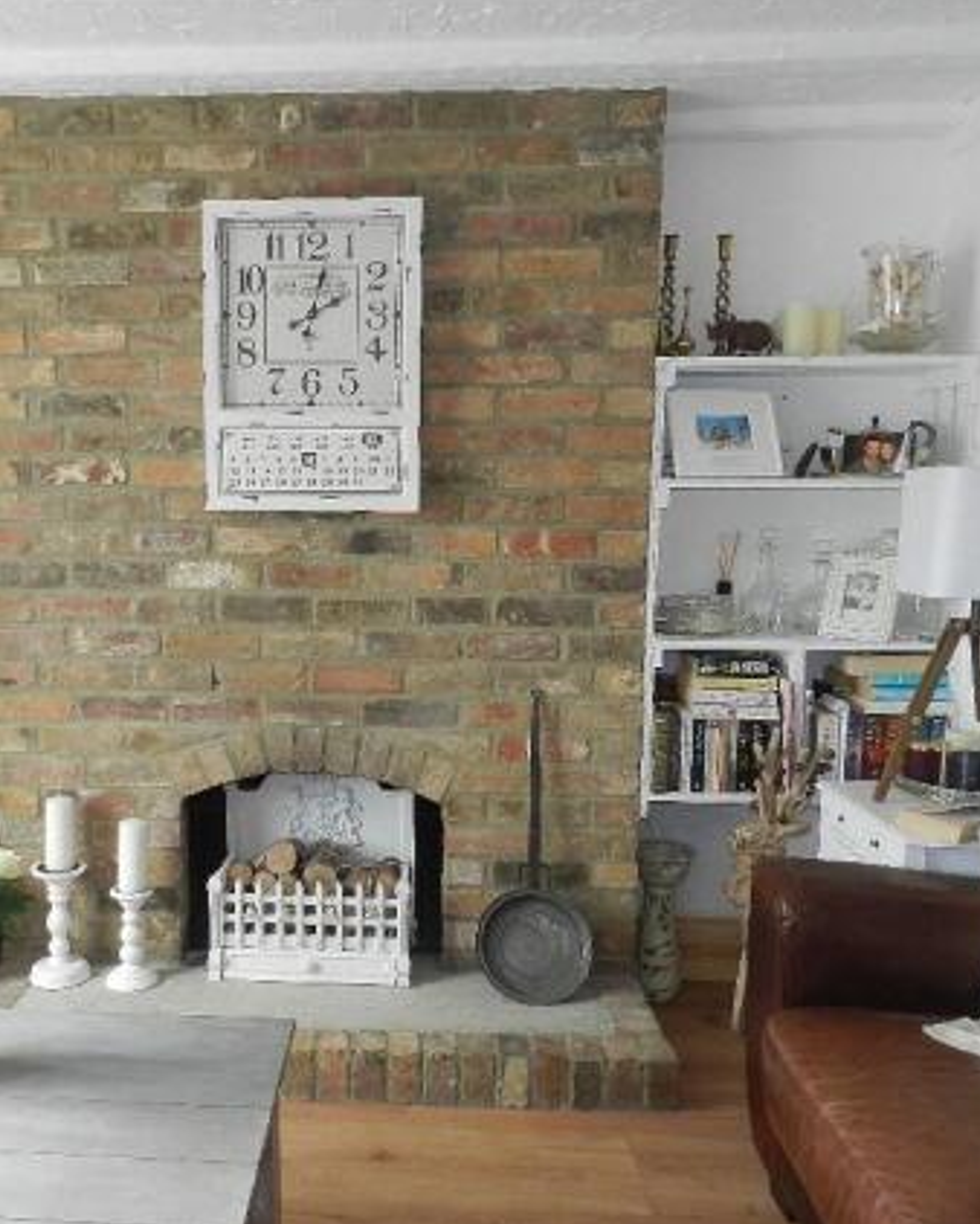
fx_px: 1123
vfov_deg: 57.2
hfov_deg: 46.4
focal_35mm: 31
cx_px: 329
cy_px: 619
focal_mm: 4
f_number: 3.4
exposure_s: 1/30
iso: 200
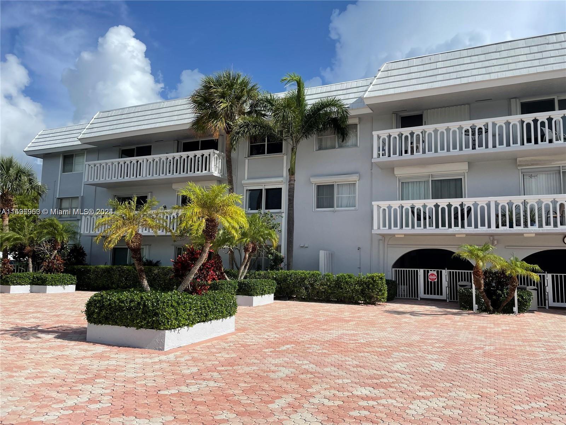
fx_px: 425
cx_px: 283
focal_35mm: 26
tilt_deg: +6.7
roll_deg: -1.2
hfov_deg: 67.3
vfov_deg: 53.1
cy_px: 212
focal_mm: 4.2
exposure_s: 1/5291
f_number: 1.6
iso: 32
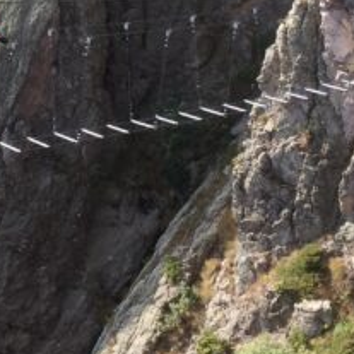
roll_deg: +1.2
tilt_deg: -15.0
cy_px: -60
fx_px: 1099
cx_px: 115
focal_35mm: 95
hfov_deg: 18.2
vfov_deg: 17.5
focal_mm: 4.15
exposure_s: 1/684
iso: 32
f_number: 2.2
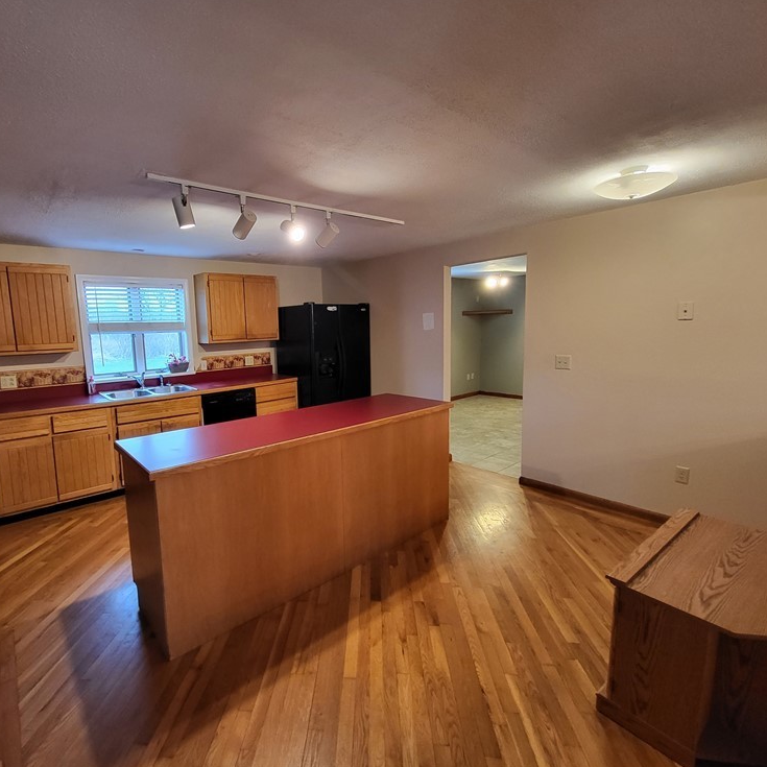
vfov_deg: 87.4
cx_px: 322
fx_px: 401
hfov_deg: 86.7
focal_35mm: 16
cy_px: 370
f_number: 2.2
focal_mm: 1.74
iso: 400
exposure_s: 1/30
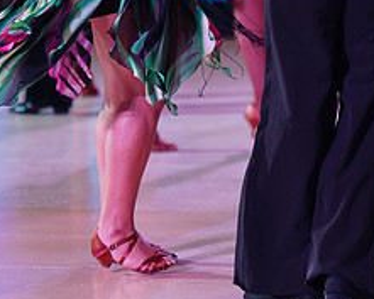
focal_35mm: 337
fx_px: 3732
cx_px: 261
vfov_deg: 4.6
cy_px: -64
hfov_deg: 5.7
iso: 2000
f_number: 2.8
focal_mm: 137
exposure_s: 1/640
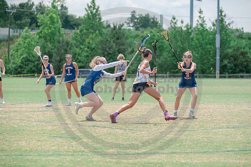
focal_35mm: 170
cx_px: 126
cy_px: 84
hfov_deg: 12.1
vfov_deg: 8.1
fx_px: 1185
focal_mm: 170
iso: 400
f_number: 5
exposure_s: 1/1600
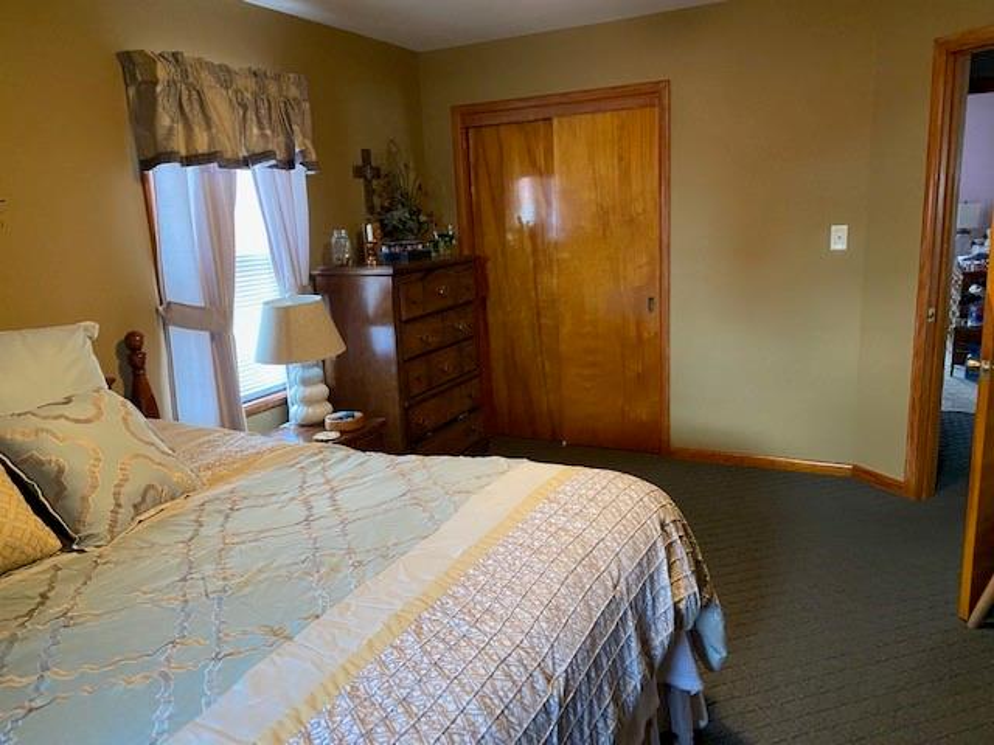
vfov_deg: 53.1
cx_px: 497
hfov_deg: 67.3
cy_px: 372
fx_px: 747
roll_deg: +3.1
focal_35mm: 26
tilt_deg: -11.2
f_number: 1.8
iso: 400
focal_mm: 4.25
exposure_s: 1/40
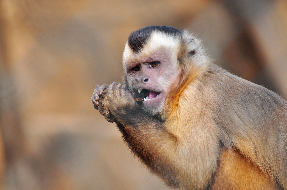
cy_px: 95
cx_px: 144
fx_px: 2866
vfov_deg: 3.8
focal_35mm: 360
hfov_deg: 5.7
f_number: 6.3
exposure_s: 1/320
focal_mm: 240
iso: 320
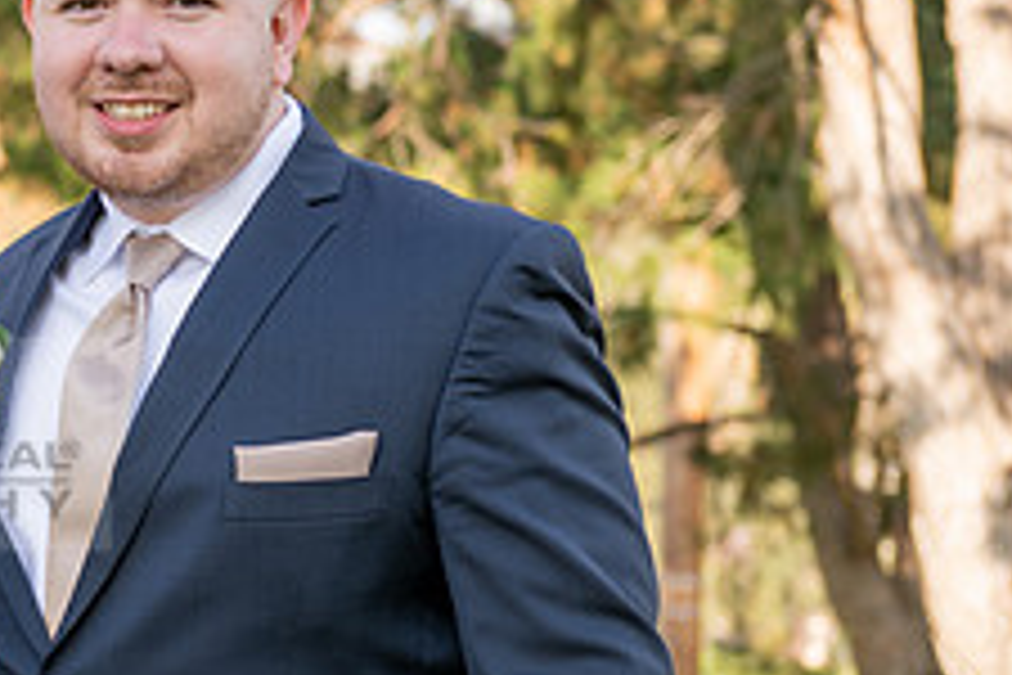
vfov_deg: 8.6
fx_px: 4497
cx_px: -270
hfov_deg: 12.5
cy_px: 443
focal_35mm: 160
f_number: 4
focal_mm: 62
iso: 80
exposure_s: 1/160
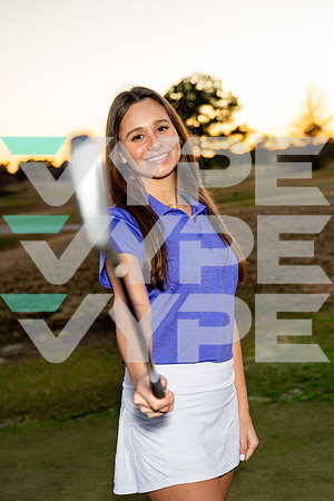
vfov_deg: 33.4
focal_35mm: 60
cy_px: 250
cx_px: 167
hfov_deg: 22.6
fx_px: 835
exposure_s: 1/250
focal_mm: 60
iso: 640
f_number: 4
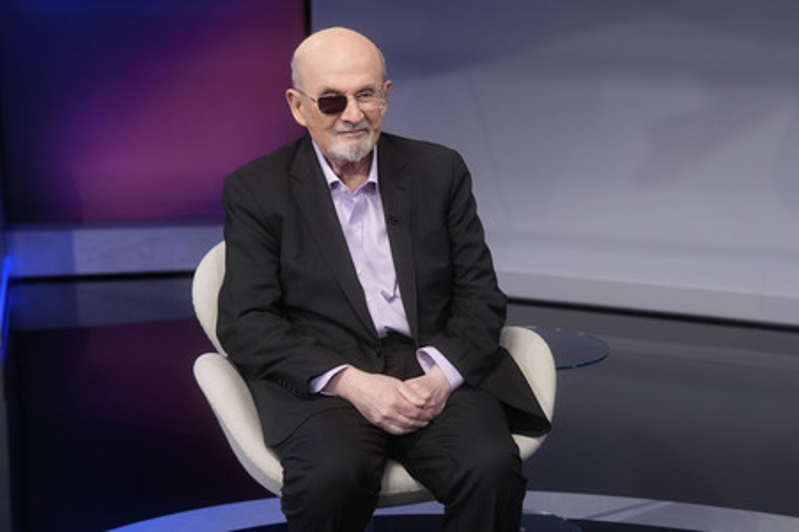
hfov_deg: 43.6
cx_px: 400
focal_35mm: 45
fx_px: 998
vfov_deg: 29.8
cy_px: 266
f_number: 2.2
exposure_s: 1/200
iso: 640
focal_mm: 30
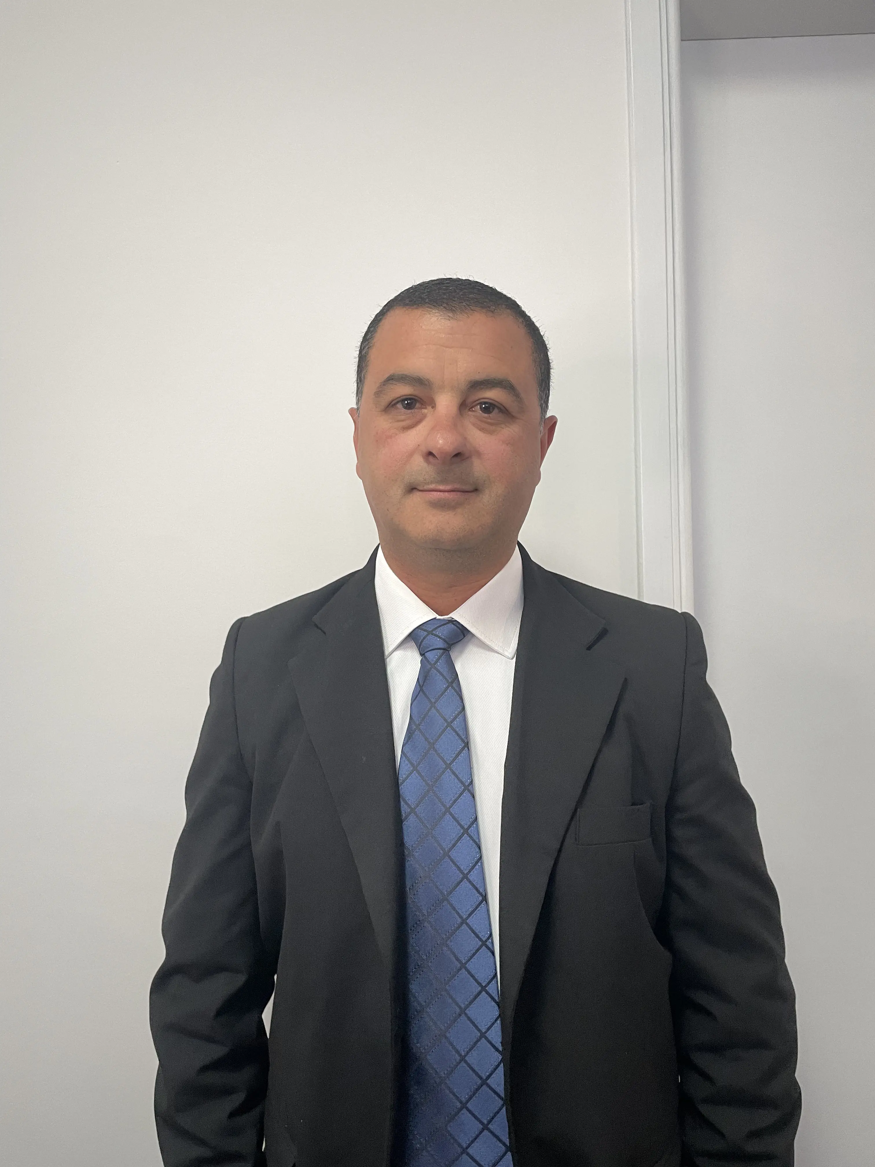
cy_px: 584
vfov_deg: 67.3
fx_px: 876
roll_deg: +2.3
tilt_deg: +0.6
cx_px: 438
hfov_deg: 53.1
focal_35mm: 26
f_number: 1.6
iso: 250
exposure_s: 1/50
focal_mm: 4.2
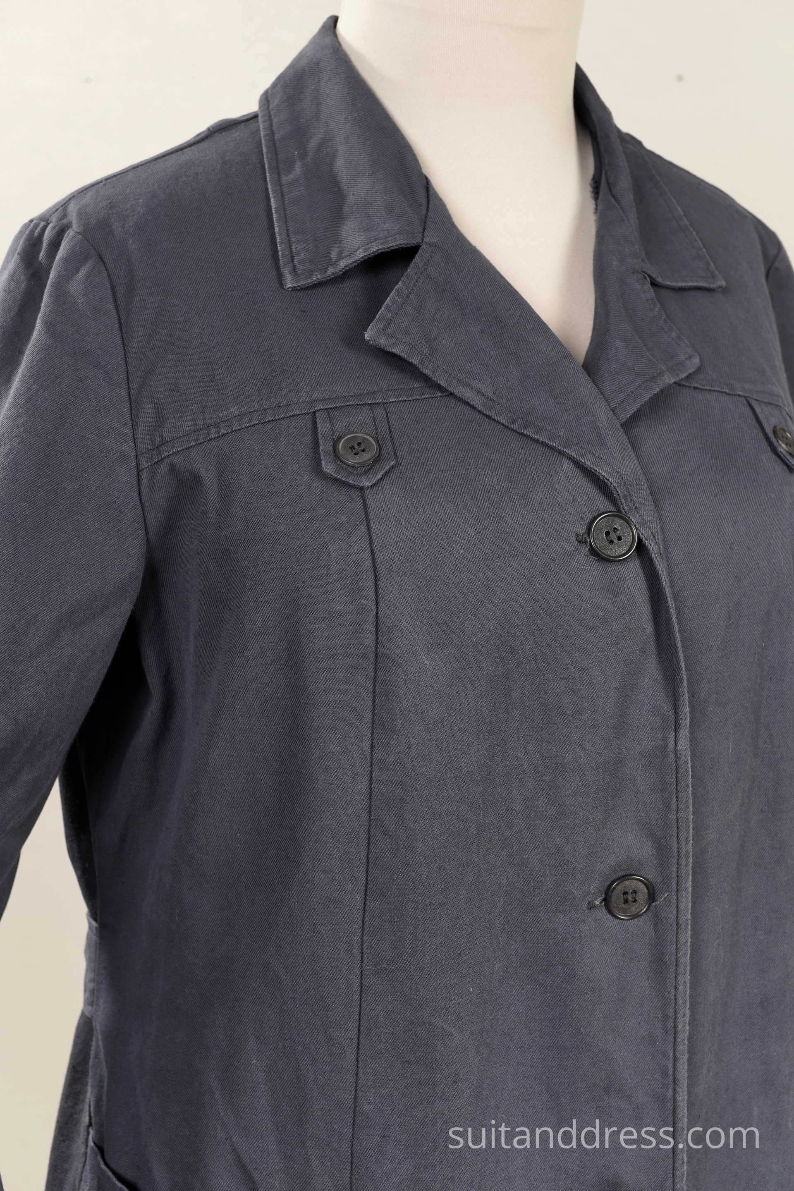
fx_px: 1588
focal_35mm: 48
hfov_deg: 28.1
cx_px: 397
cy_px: 596
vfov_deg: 41.1
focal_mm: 32
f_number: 5.6
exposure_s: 1/20
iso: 400
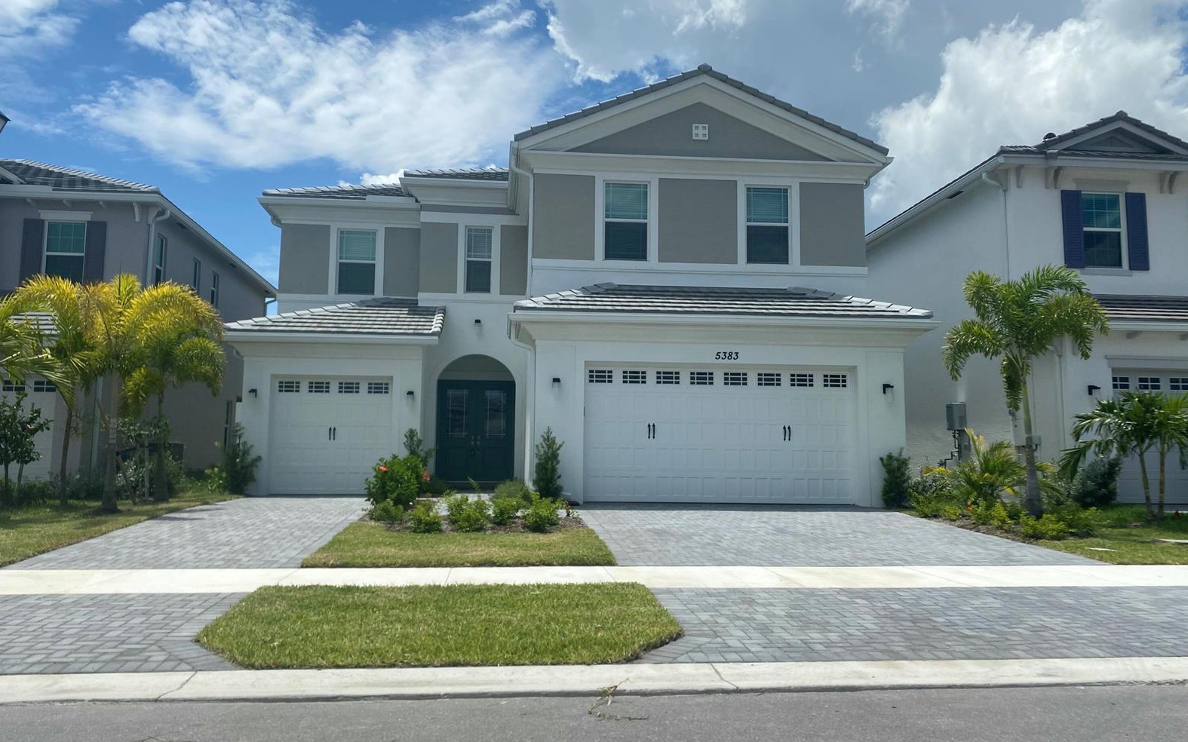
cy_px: 383
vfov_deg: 44.5
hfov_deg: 66.5
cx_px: 589
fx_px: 906
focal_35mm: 28
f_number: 1.8
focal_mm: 4.25
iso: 32
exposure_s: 1/5495
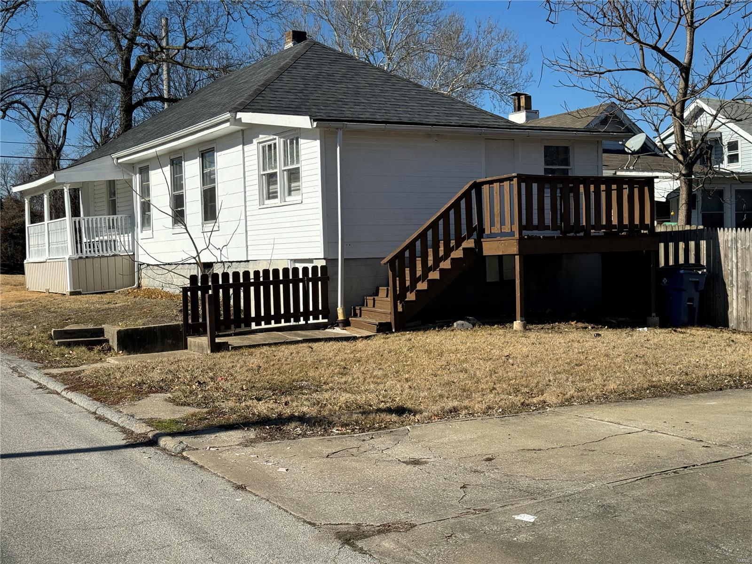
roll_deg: +1.3
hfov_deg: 39.7
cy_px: 282
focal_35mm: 48
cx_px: 376
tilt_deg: -1.0
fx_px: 1043
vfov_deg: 30.3
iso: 64
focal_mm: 6.86
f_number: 1.78
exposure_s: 1/5848
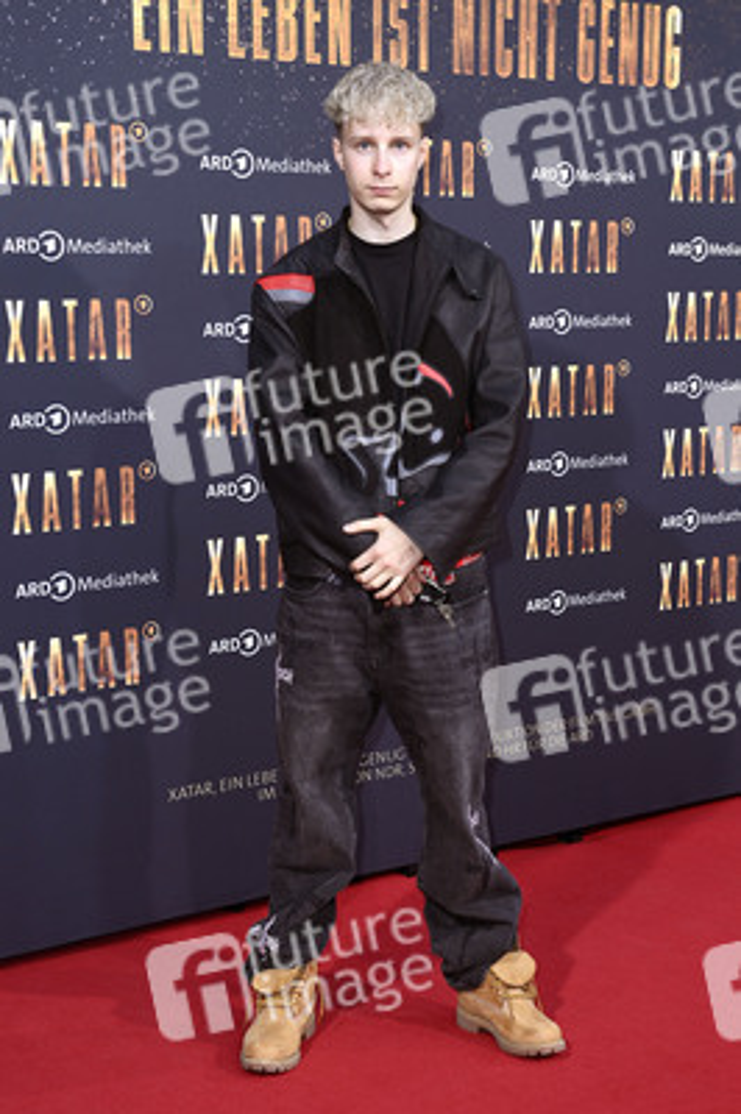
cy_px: 557
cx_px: 370
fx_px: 1794
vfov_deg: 34.5
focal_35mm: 58
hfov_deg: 23.3
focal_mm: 58
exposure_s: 1/250
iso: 800
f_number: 5.6
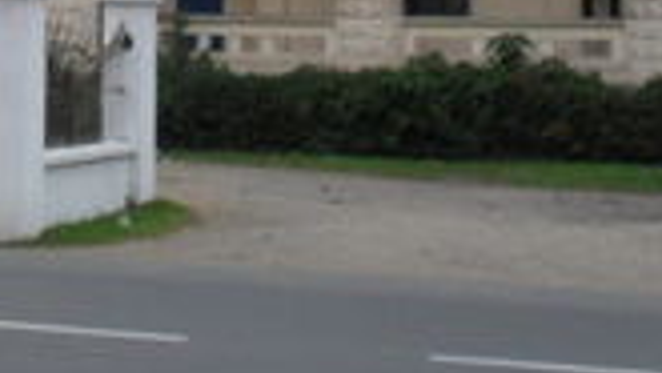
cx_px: 92
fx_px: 1721
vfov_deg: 12.0
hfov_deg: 21.4
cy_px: -128
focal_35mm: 98
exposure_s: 1/45
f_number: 4
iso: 200
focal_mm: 6.6
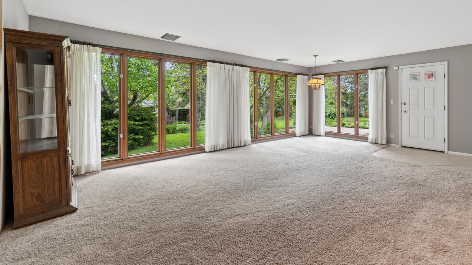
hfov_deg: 97.6
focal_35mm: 16
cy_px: 101
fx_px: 200
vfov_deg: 66.2
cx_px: 290
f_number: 10
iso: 250
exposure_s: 1/15
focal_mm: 12
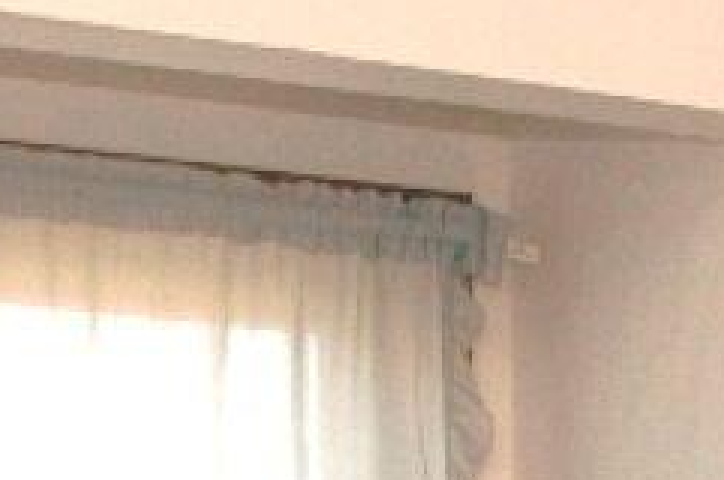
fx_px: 4137
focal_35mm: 206
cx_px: 502
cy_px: 1326
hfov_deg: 10.0
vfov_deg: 6.2
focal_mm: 22
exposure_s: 1/80
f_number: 7.1
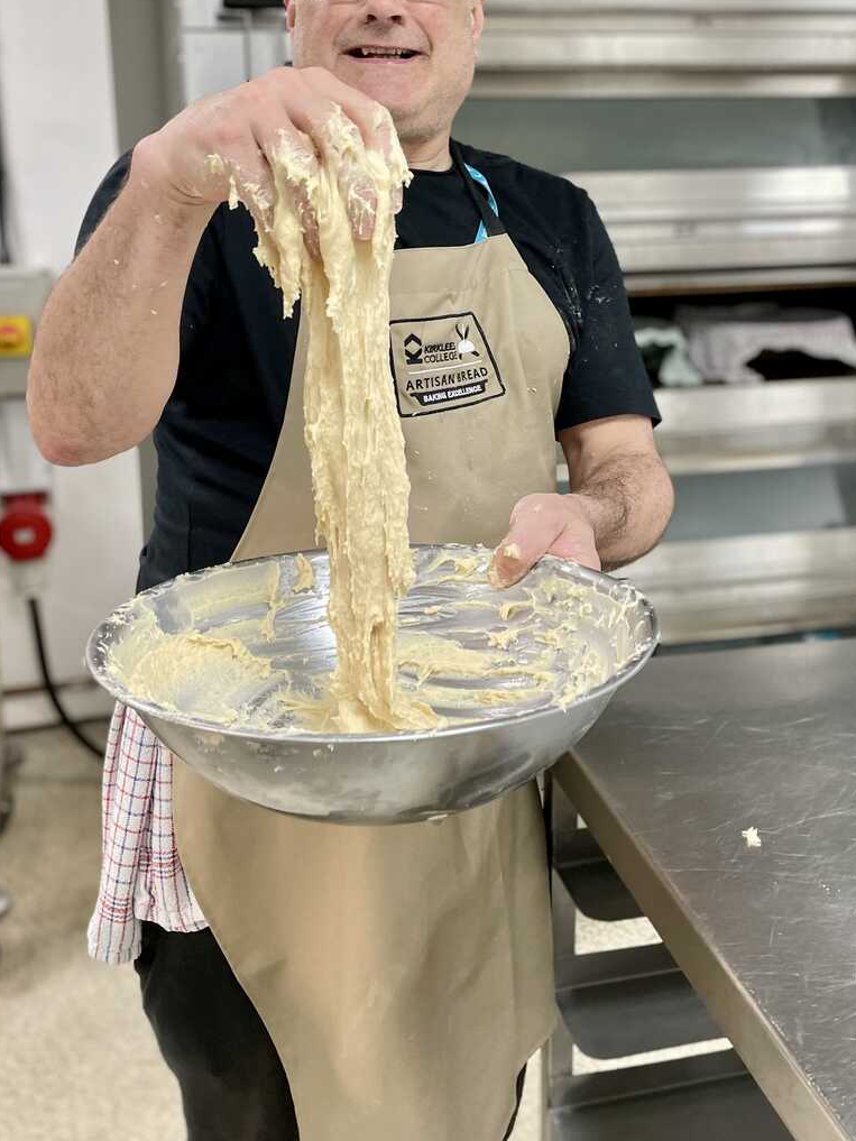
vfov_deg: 49.8
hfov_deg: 38.7
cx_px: 436
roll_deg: +1.1
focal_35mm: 37
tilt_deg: -13.1
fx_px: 1220
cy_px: 445
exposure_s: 1/50
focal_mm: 4.2
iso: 125
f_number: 1.6
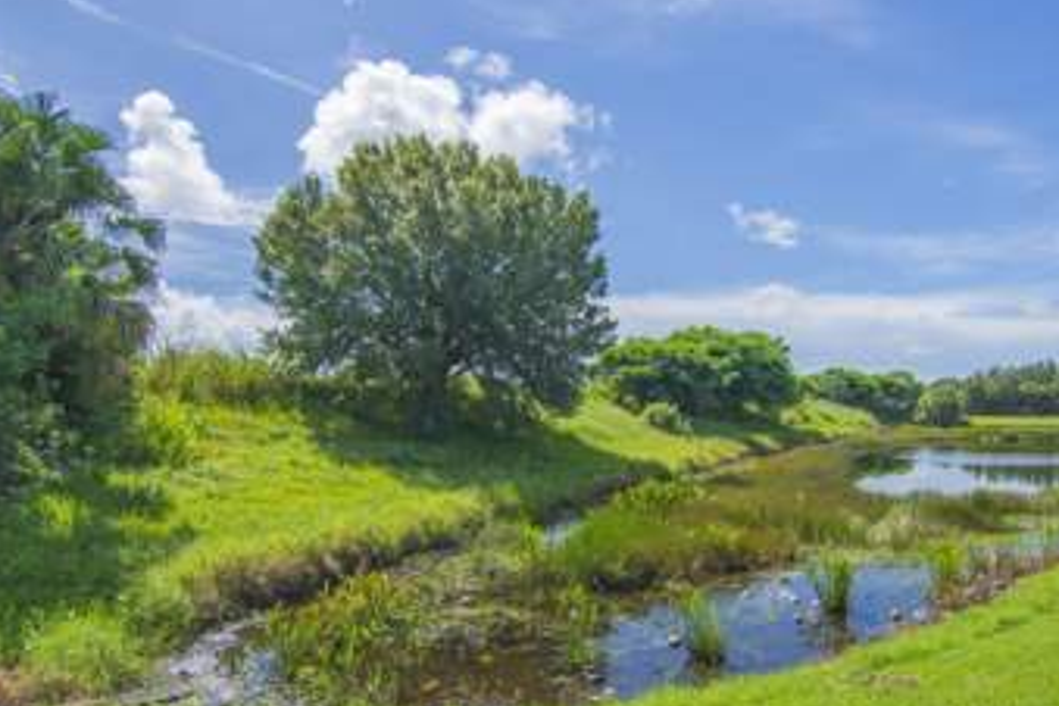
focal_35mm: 34
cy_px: 425
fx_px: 1000
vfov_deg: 38.7
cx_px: 619
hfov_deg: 55.5
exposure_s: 1/250
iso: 100
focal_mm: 16
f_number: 9
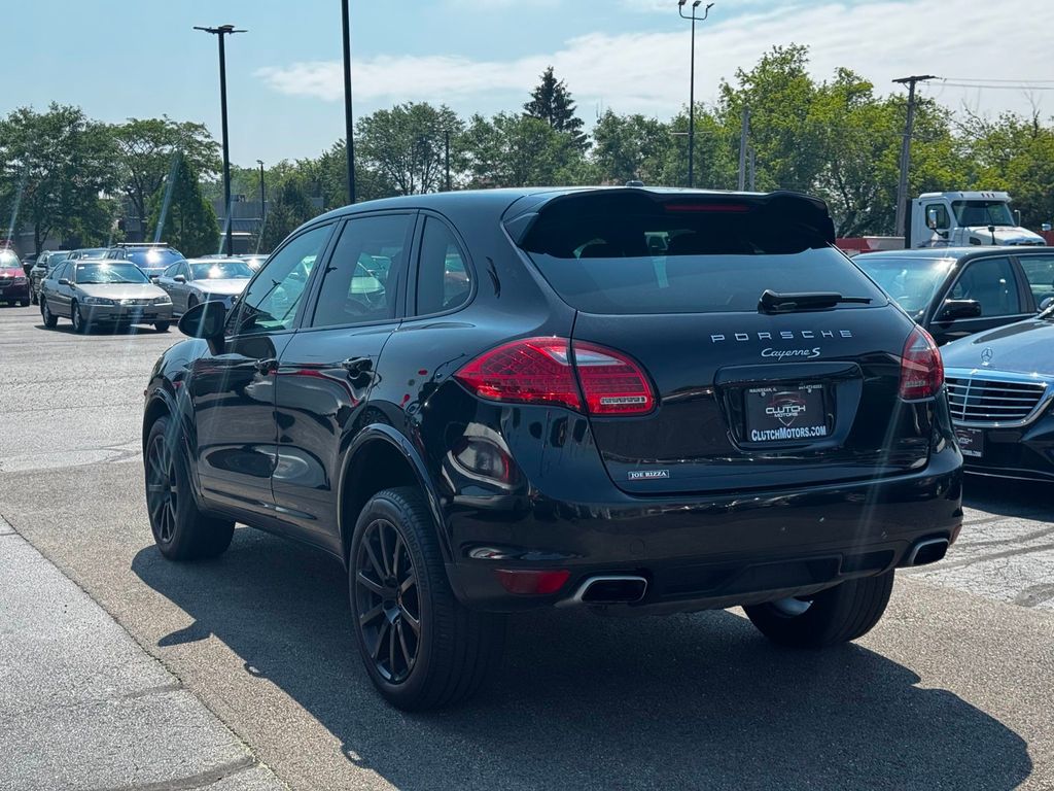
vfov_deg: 30.3
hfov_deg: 39.7
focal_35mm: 48
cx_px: 527
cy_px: 396
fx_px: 1462
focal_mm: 6.76
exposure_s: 1/2415
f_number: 1.78
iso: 64
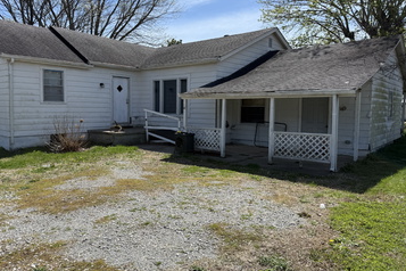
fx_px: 316
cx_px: 184
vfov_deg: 46.4
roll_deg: -0.7
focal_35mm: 28
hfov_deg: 65.3
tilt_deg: -3.2
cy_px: 126
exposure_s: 1/4405
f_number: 1.78
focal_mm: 6.76
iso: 80
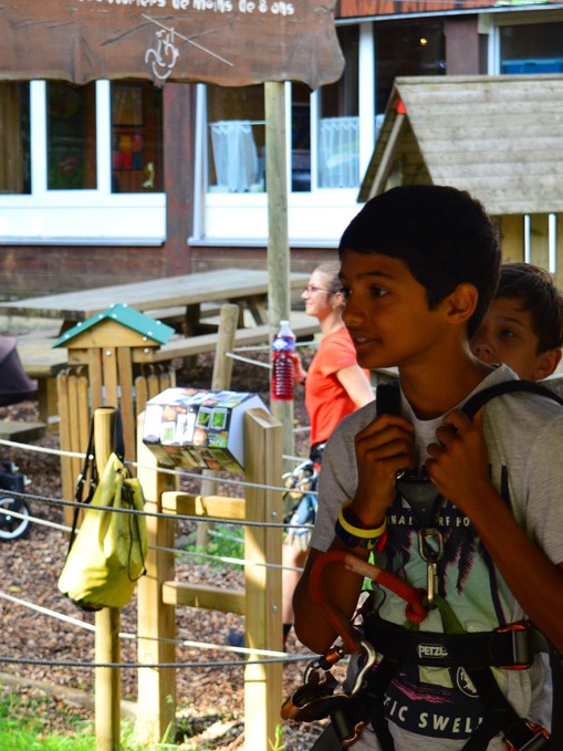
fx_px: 2169
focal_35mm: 100
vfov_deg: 19.6
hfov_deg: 14.8
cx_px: 240
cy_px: 376
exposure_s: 1/250
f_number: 5
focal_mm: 46
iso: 800
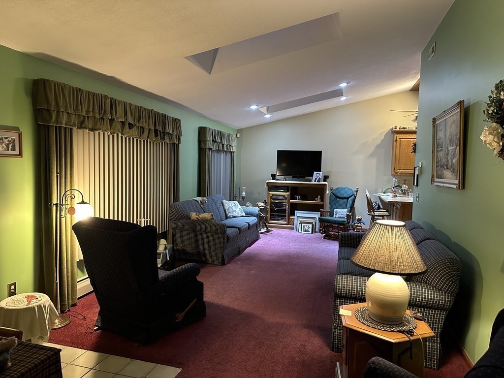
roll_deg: -2.0
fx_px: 349
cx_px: 252
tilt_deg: -3.7
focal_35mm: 24
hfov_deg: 71.6
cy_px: 189
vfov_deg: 56.8
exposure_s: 1/60
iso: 500
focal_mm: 6.86
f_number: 1.78
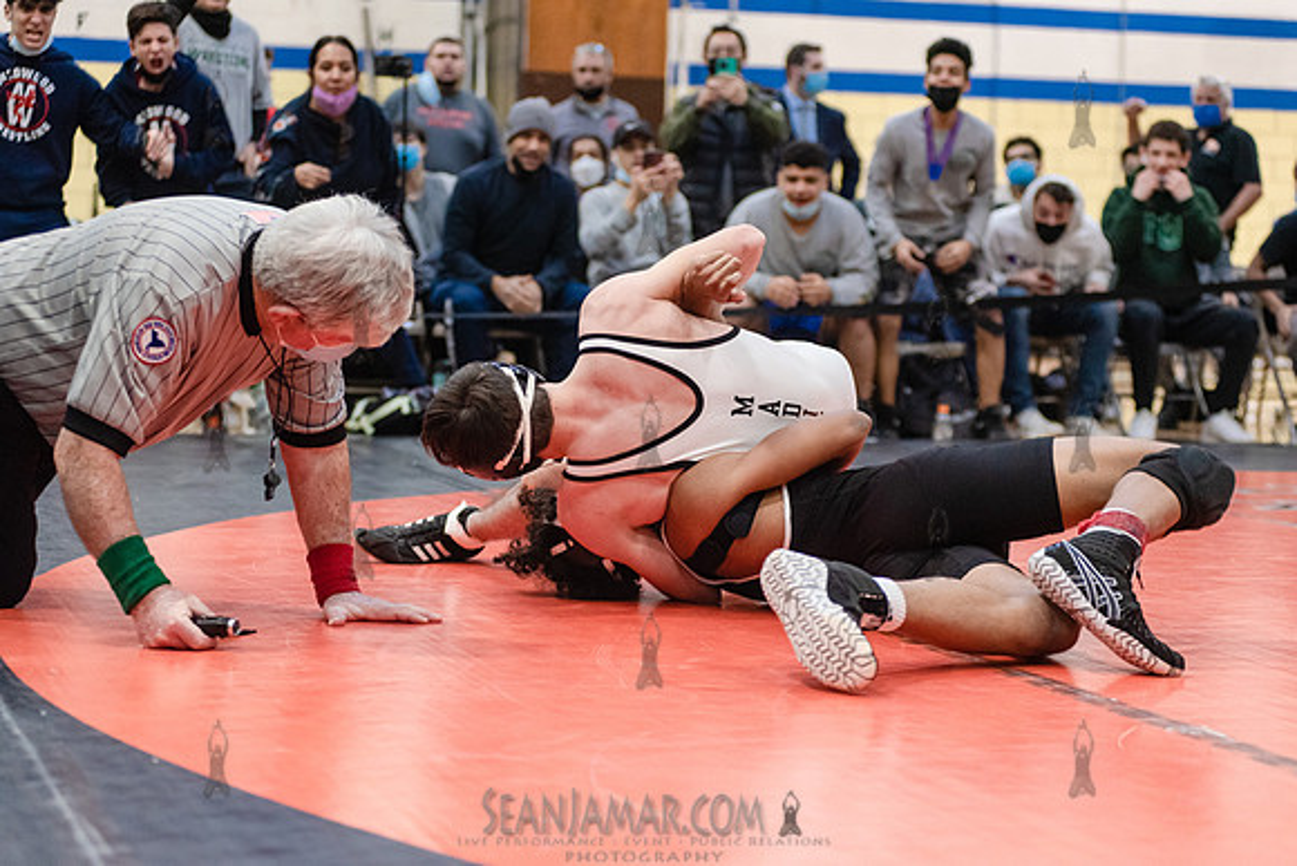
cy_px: 433
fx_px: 2883
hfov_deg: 25.4
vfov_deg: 17.1
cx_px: 648
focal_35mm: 80
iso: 4000
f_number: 3.5
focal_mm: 80
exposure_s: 1/400
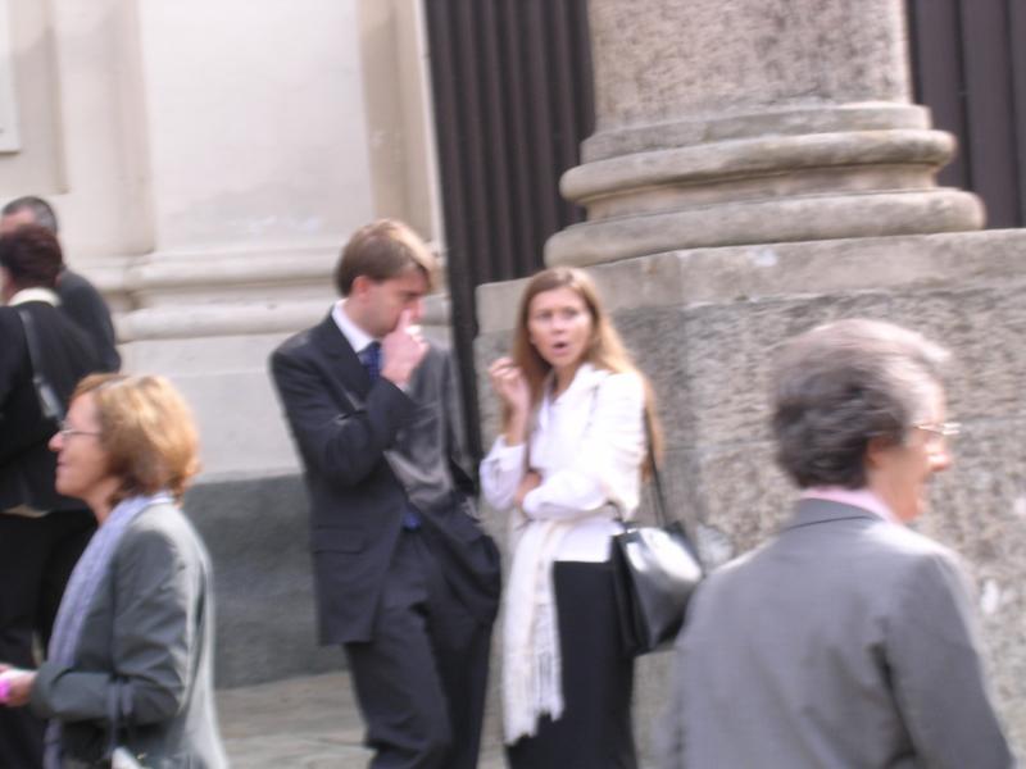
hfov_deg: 17.1
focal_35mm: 115
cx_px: 513
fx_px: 3409
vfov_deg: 12.9
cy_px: 384
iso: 100
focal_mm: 17.4
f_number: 4.9
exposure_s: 1/54.2
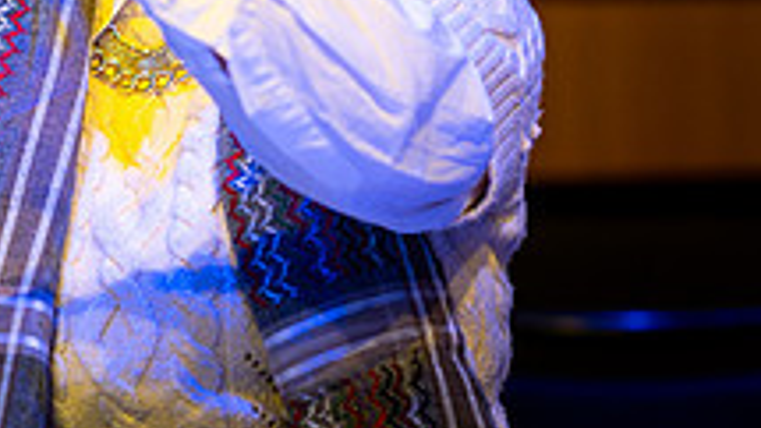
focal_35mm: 240
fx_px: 4843
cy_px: -80
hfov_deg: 9.0
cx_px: 269
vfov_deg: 5.0
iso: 500
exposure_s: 1/160
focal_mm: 85
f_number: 2
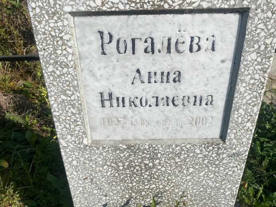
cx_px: 134
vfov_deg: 46.7
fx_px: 239
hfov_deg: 59.9
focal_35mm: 30
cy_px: 88
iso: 32
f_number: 1.8
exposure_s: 1/4274
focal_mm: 4.25
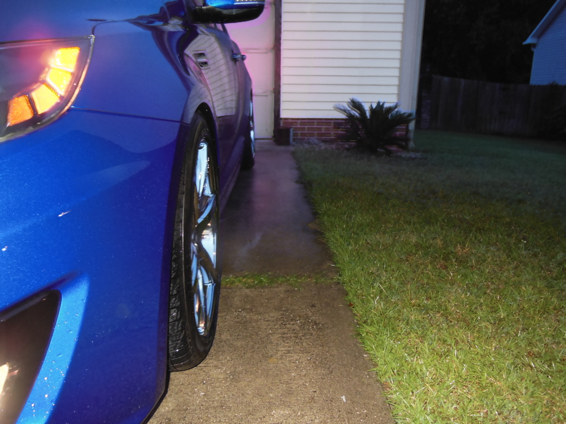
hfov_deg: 61.7
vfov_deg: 48.2
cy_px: 212
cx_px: 283
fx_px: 474
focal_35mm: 29
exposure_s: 1/15
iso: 1600
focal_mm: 5.2
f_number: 3.7
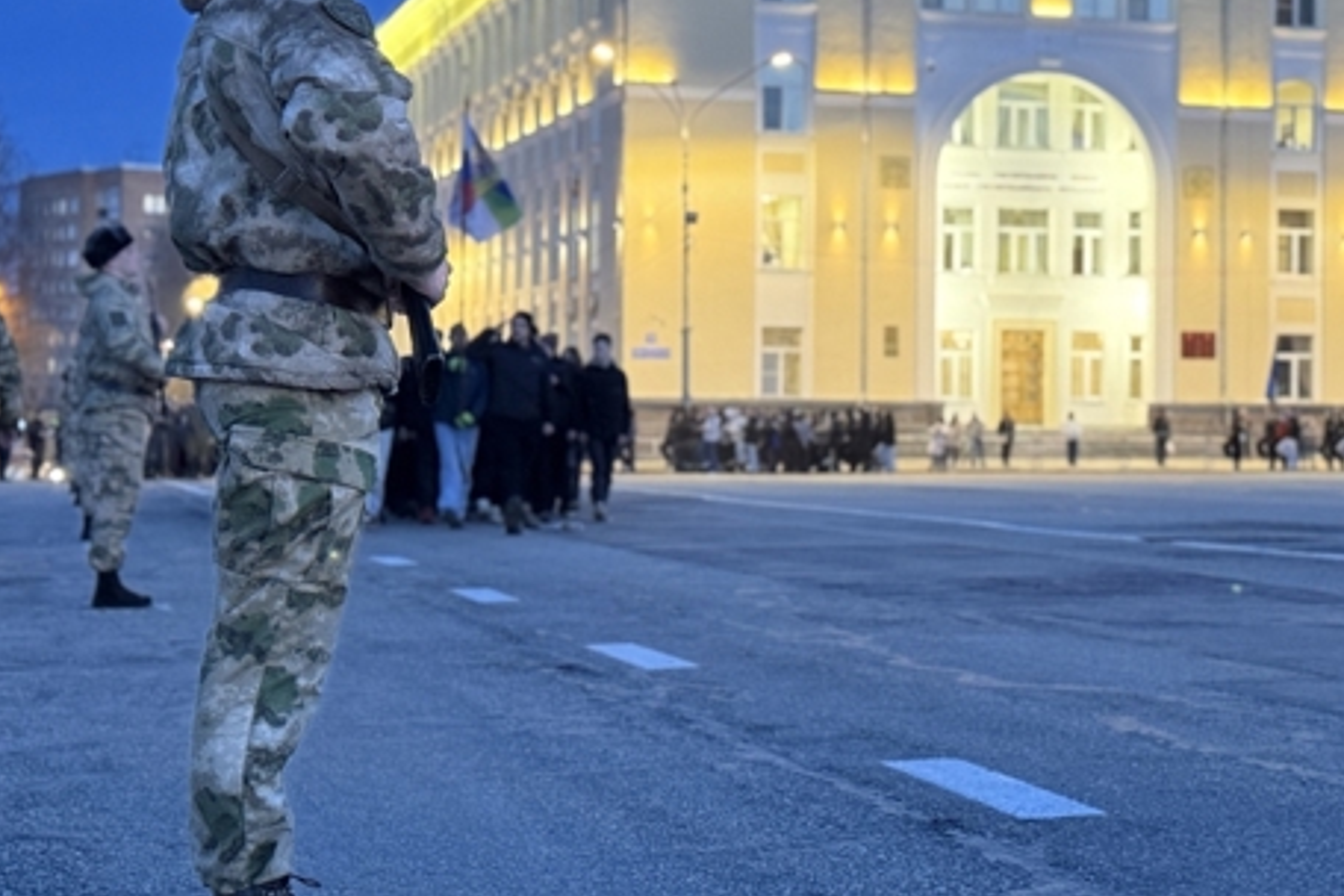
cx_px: 936
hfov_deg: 27.5
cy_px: 295
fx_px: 2725
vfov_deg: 18.6
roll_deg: -0.2
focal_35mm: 73
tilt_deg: +2.4
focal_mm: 6.76
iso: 320
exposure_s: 1/33
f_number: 1.78
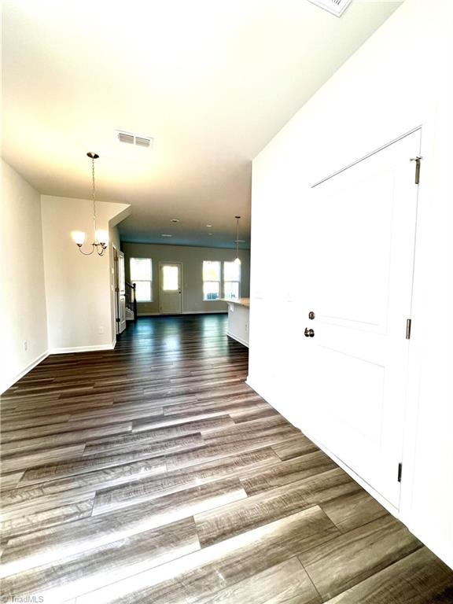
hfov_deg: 89.9
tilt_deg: -4.0
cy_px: 302
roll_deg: -0.6
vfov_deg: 106.2
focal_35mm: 13
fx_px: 227
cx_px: 226
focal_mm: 1.57
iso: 100
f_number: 1.8
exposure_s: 1/120
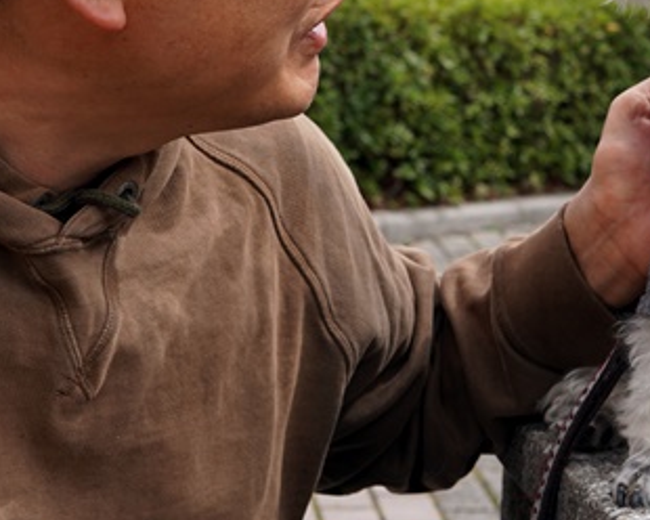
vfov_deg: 10.8
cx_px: 449
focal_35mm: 140
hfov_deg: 13.7
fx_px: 2693
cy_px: -102
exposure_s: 1/200
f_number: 6.3
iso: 100
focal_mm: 30
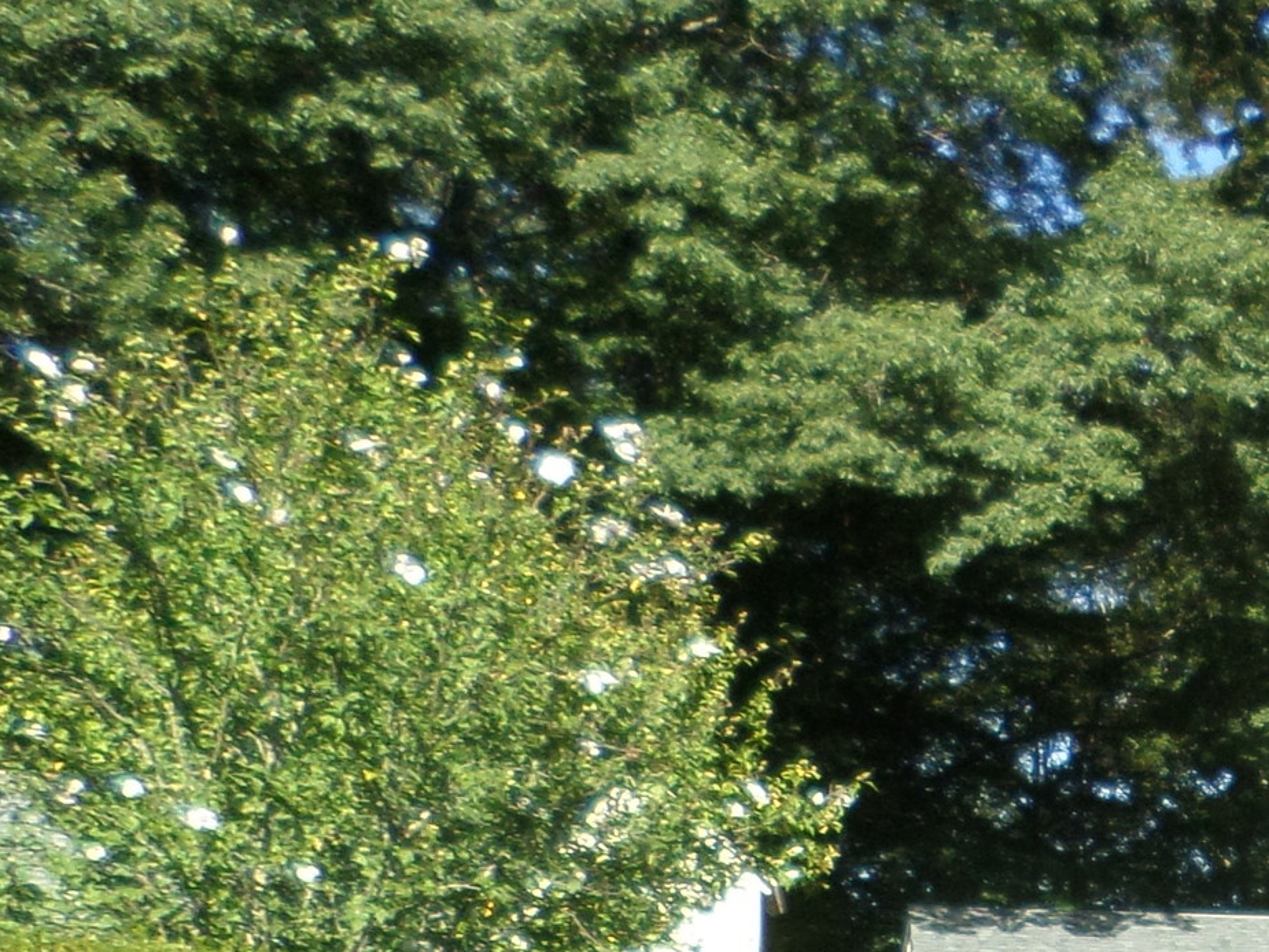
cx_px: 2077
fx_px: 3043
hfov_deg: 19.4
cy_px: 1026
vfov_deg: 17.2
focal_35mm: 83
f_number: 2.5
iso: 80
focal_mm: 4.5
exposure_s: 1/750
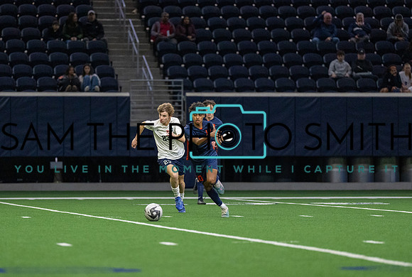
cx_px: 148
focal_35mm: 274
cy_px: 158
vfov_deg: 5.1
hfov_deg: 7.5
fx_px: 3139
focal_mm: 200
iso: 5000
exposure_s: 1/1250
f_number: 2.8
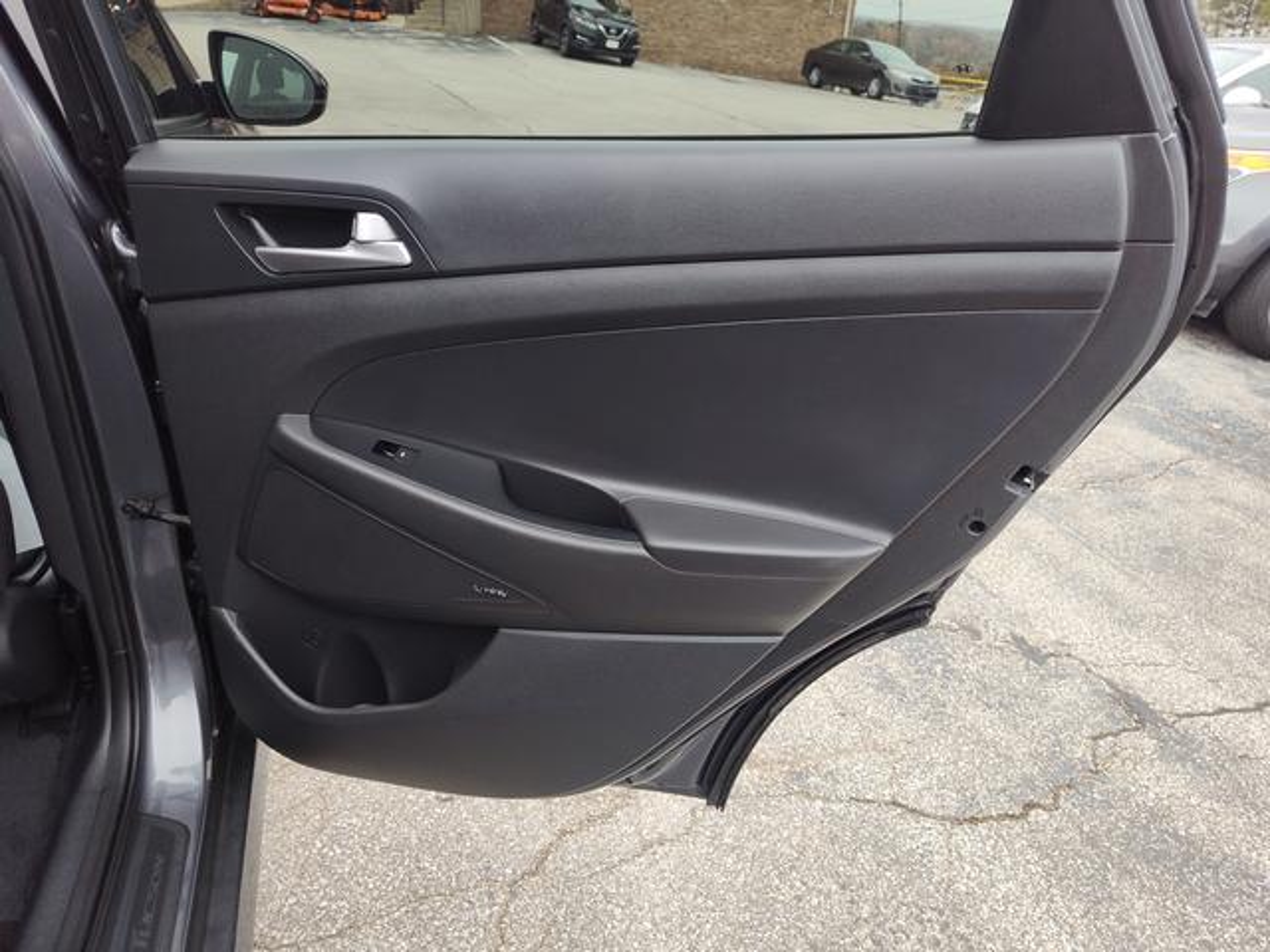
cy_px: 476
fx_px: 844
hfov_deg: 73.9
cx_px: 635
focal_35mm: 23
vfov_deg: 58.9
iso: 182
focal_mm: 5.56
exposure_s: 1/120
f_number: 1.88
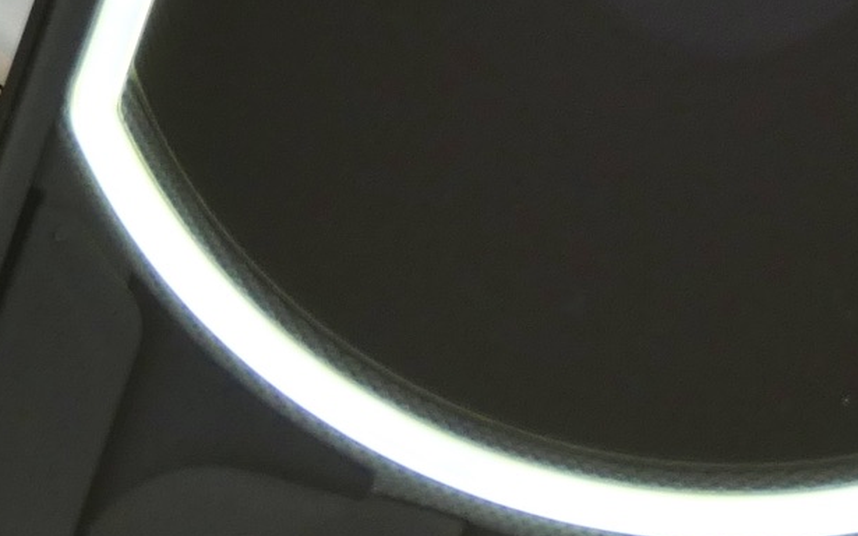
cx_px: 756
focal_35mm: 691
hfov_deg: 3.0
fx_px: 16153
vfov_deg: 1.9
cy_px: -15
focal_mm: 50.69
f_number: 4.5
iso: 320
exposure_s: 1/80
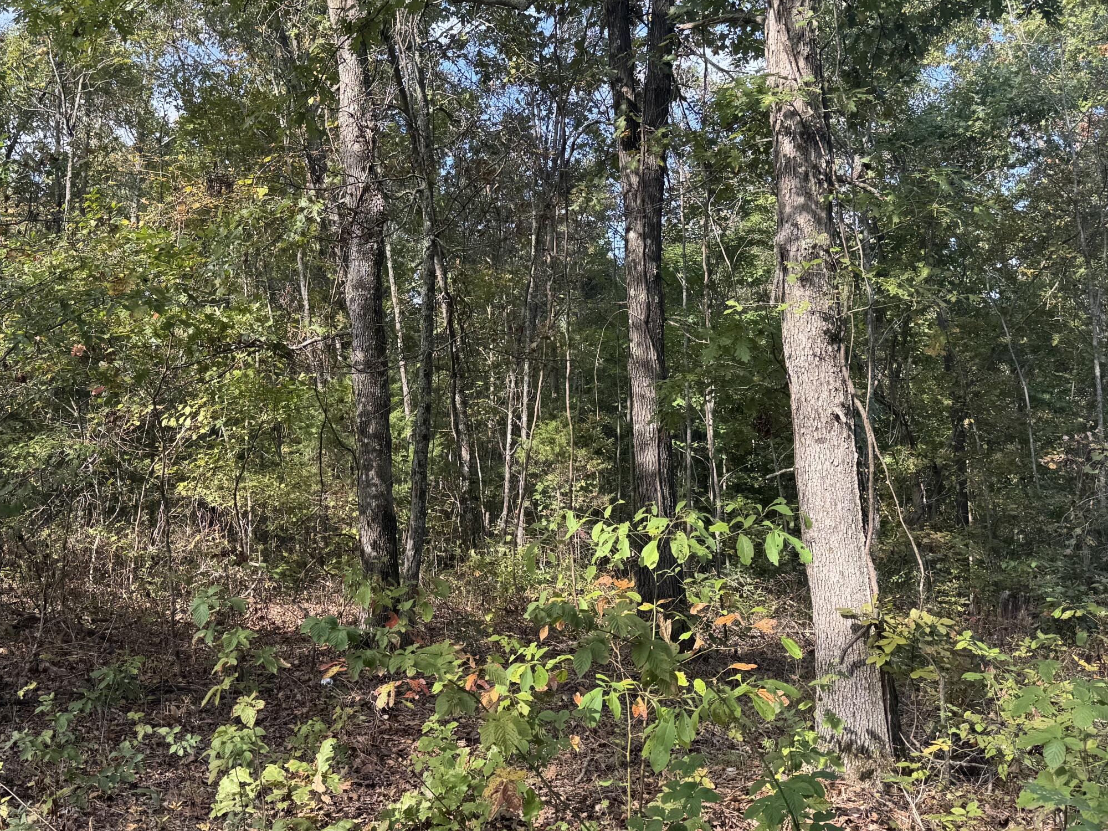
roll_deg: +0.3
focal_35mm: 36
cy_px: 337
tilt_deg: +3.8
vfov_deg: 39.5
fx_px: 1152
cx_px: 424
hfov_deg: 50.9
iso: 80
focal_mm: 6.76
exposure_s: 1/522
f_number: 1.78
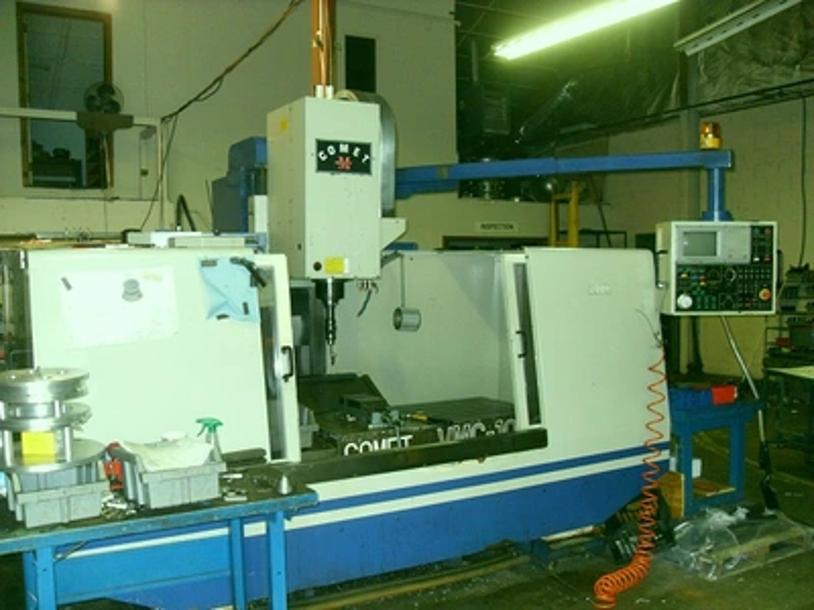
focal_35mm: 34
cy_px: 305
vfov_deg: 41.8
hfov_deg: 54.0
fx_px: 800
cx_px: 407
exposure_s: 1/45
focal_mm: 6.3
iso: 320
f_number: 2.8
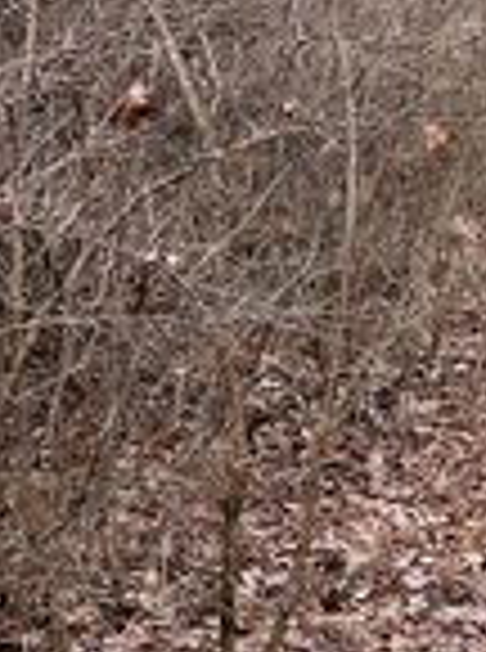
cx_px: 720
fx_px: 2256
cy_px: 160
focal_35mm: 120
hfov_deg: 11.8
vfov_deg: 16.4
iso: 50
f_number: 1.5
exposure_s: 1/464
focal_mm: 5.7
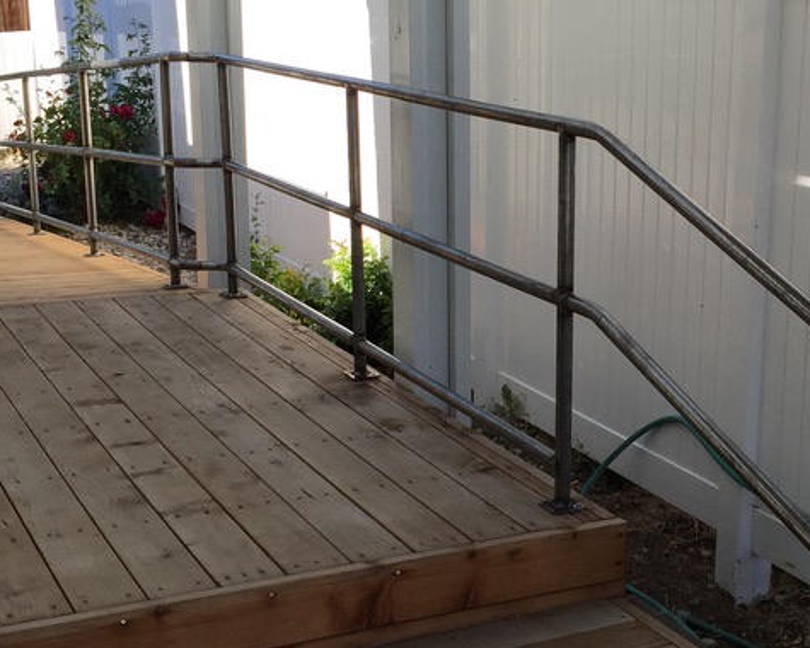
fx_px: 1462
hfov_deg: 30.6
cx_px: 568
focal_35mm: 61
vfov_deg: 24.9
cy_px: 382
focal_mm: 4.15
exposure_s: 1/842
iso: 32
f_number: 2.2
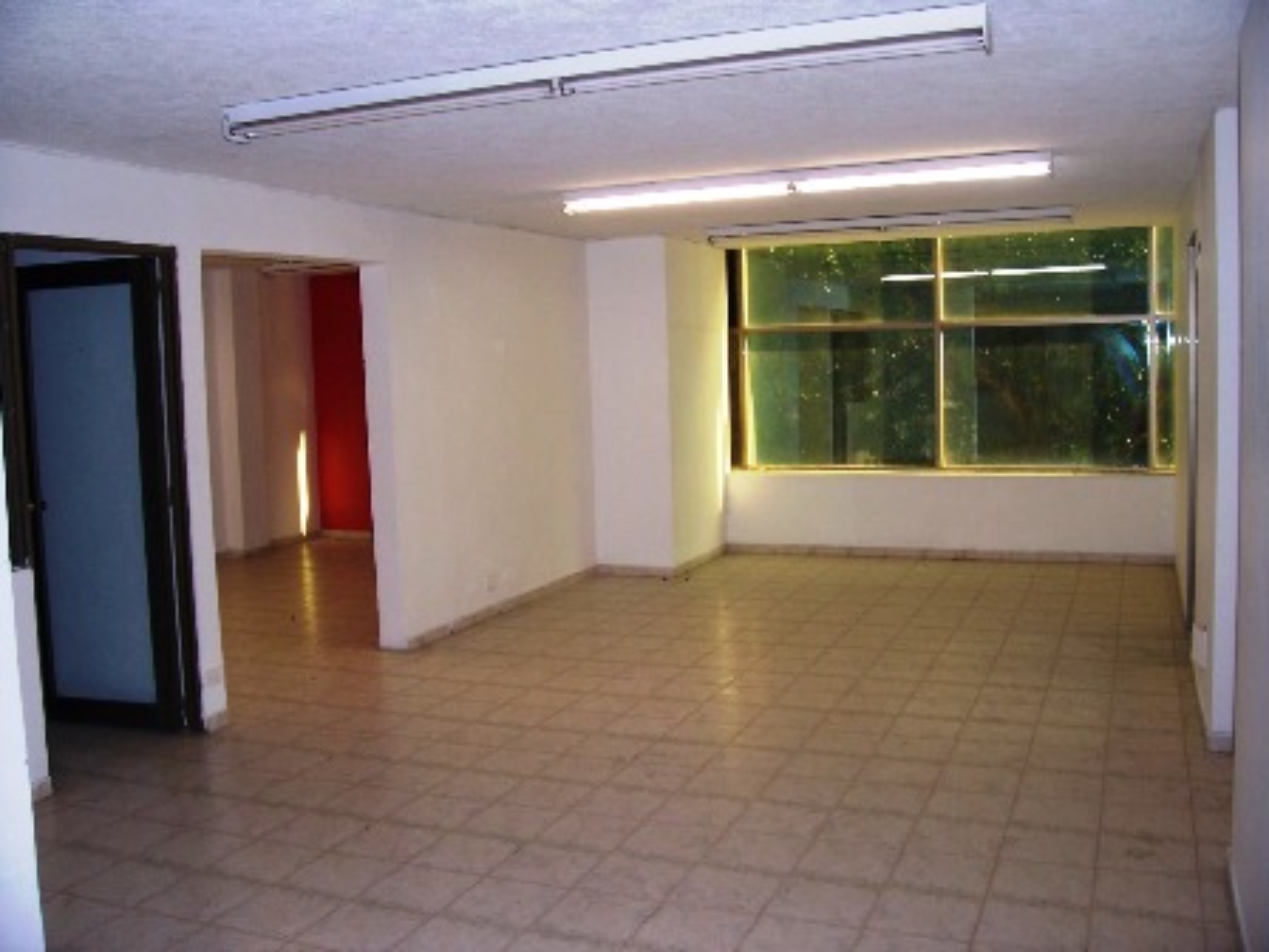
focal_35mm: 34
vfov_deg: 41.8
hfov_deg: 54.0
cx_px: 634
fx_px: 1246
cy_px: 476
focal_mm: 5.6
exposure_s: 1/60
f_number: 2.7
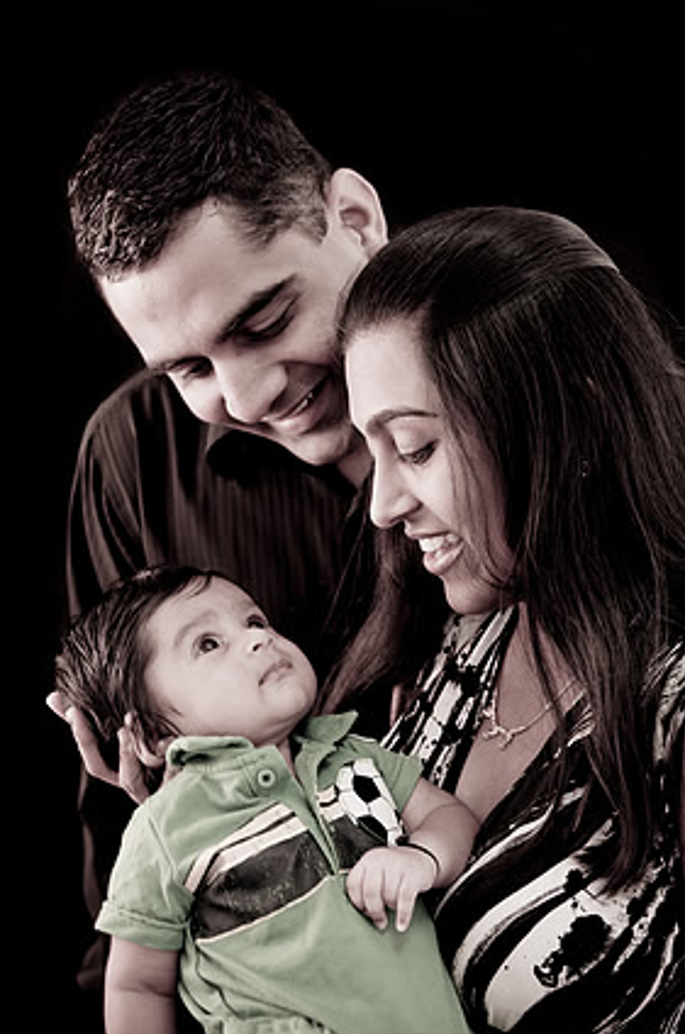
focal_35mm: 51
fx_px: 1461
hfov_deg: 26.4
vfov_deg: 38.9
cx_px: 347
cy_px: 500
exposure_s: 1/60
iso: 100
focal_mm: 32
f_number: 2.8
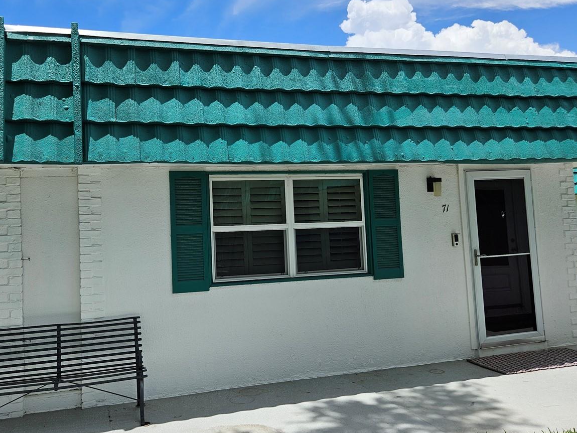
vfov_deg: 44.1
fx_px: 534
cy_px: 198
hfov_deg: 56.5
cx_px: 237
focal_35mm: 32
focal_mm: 5.4
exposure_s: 1/2252
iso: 25
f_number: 1.8
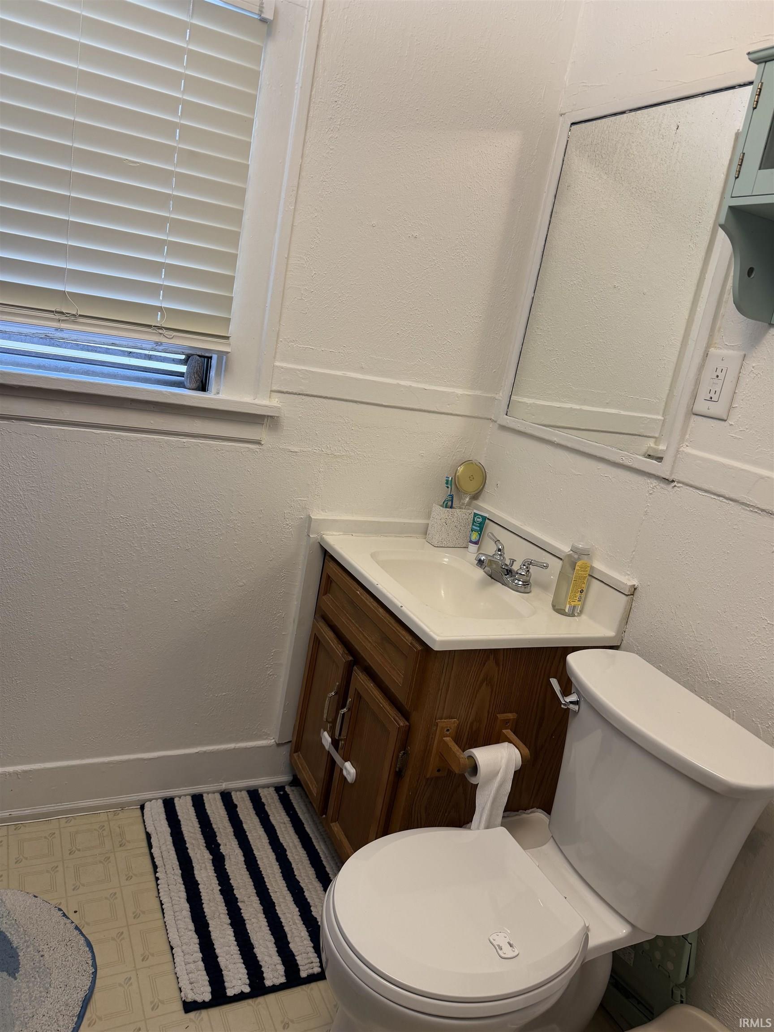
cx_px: 387
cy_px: 516
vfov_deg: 71.6
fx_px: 716
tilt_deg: -13.0
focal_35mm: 24
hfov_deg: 56.8
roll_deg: -10.7
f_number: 1.78
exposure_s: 1/60
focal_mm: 6.76
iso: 125
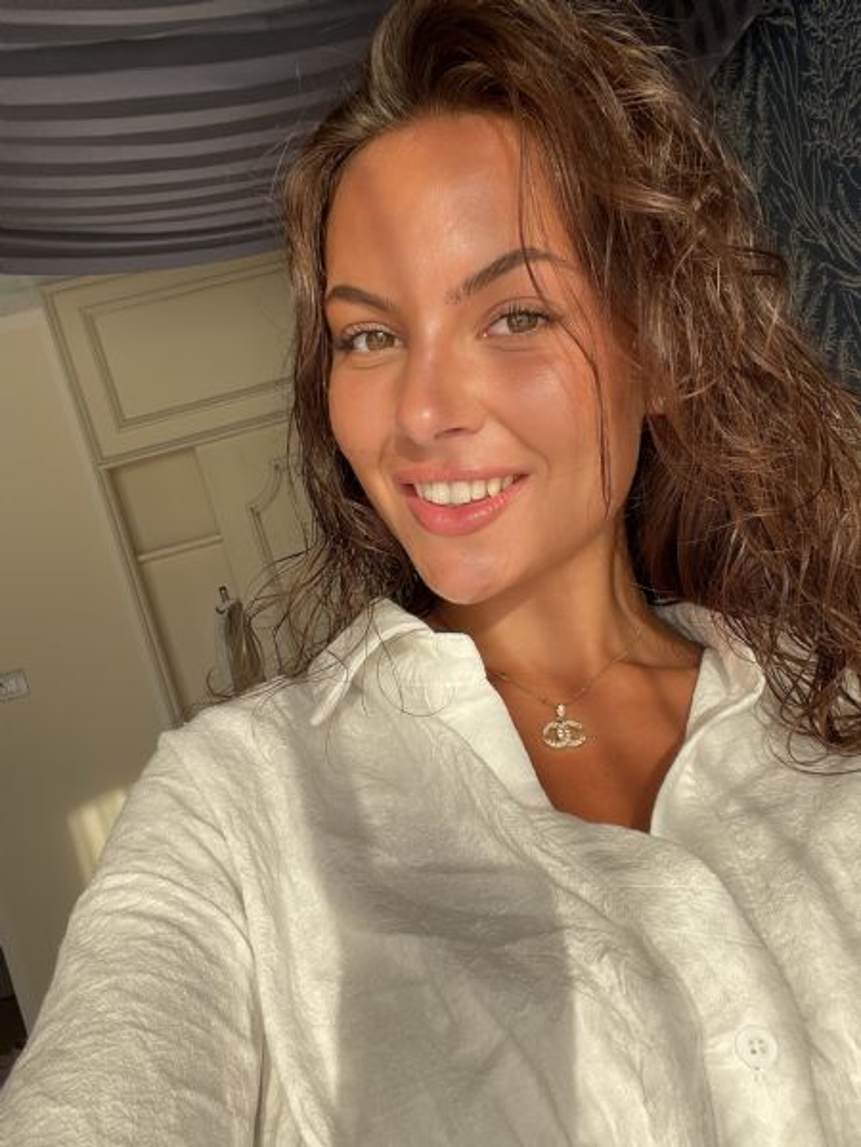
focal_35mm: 30
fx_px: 995
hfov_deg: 46.8
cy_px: 574
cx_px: 430
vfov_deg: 60.0
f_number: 2.2
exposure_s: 1/121
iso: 32
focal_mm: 2.71
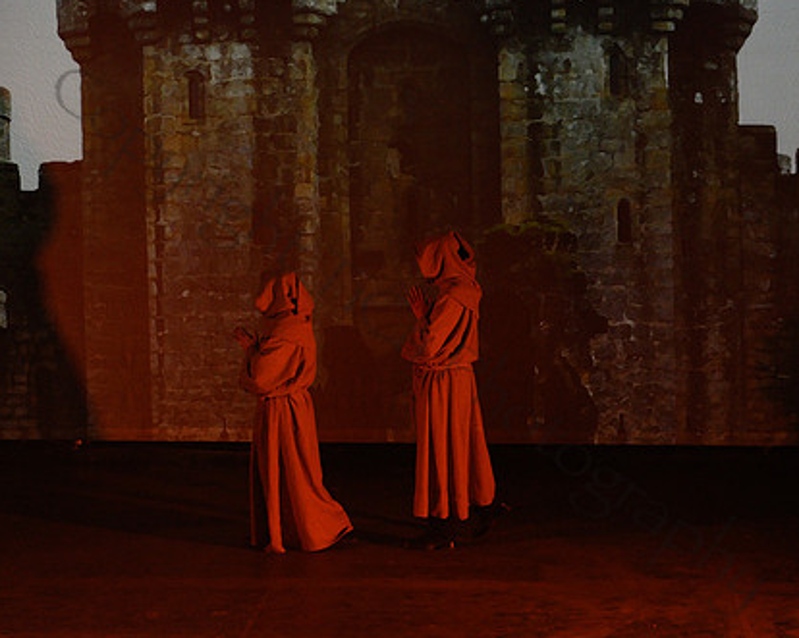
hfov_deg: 20.8
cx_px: 434
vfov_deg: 16.7
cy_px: 350
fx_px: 2175
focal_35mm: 92
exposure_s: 1/80
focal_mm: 70
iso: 1250
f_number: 3.5
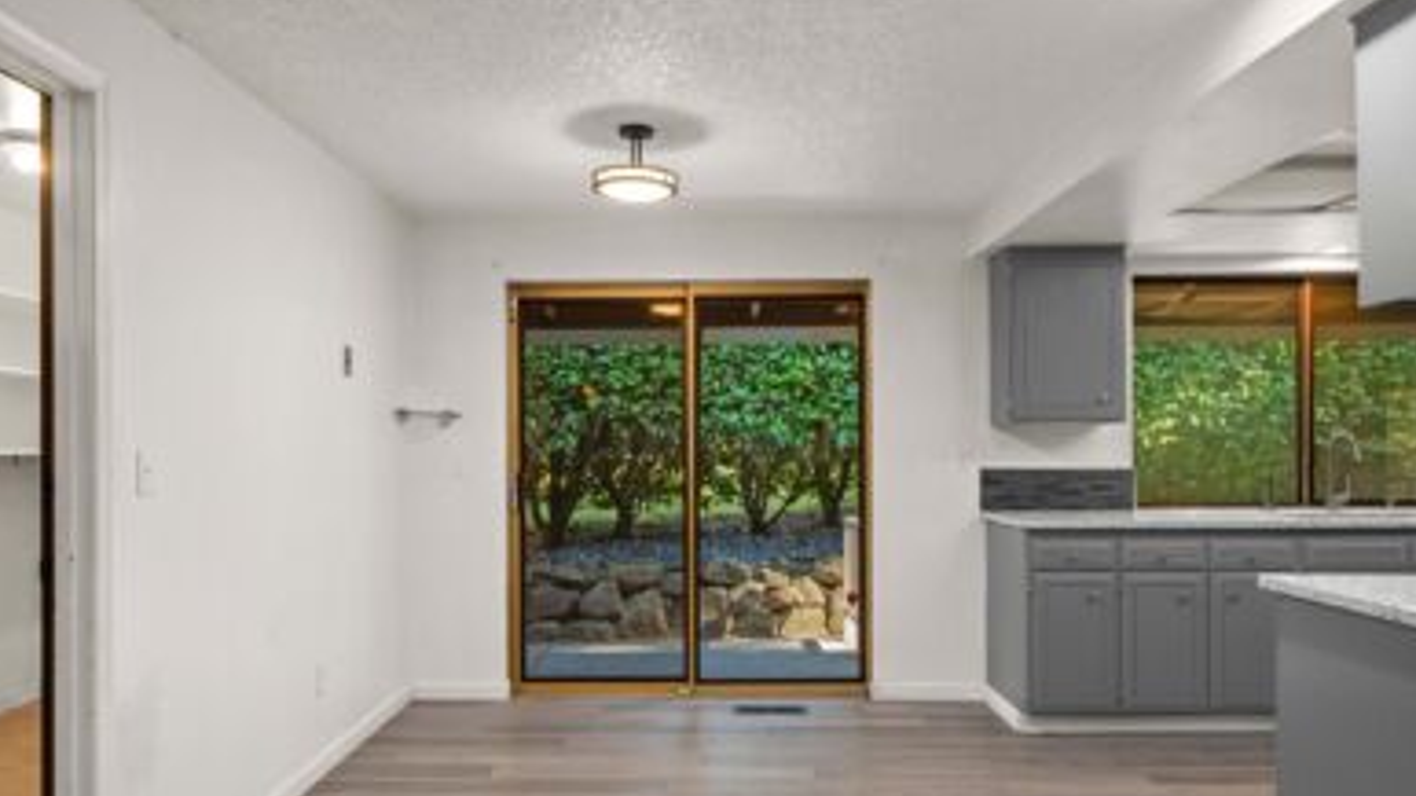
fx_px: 939
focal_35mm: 25
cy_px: 464
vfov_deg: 45.8
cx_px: 697
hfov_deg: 74.1
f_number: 7.1
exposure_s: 1/20
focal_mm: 23
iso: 6400
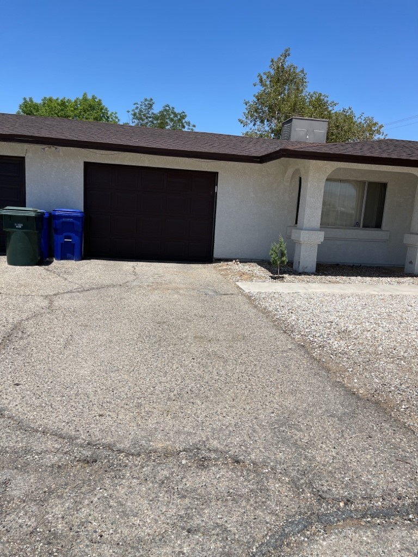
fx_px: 419
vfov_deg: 67.3
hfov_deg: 53.1
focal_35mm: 26
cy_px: 278
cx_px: 209
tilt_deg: -9.3
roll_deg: -3.4
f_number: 1.6
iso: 50
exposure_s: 1/7937
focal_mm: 5.1
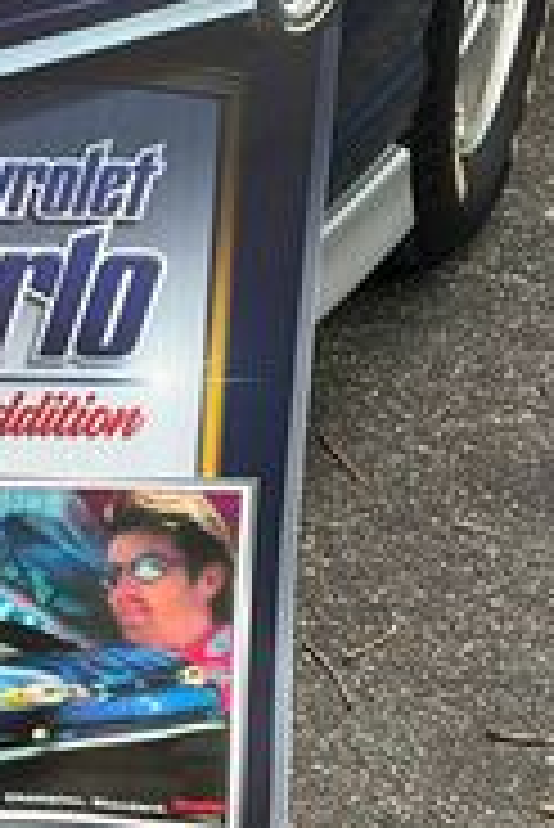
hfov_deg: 12.7
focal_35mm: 105
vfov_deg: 19.4
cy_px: 392
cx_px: -158
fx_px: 2419
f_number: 1.8
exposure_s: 1/132
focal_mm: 3
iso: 16
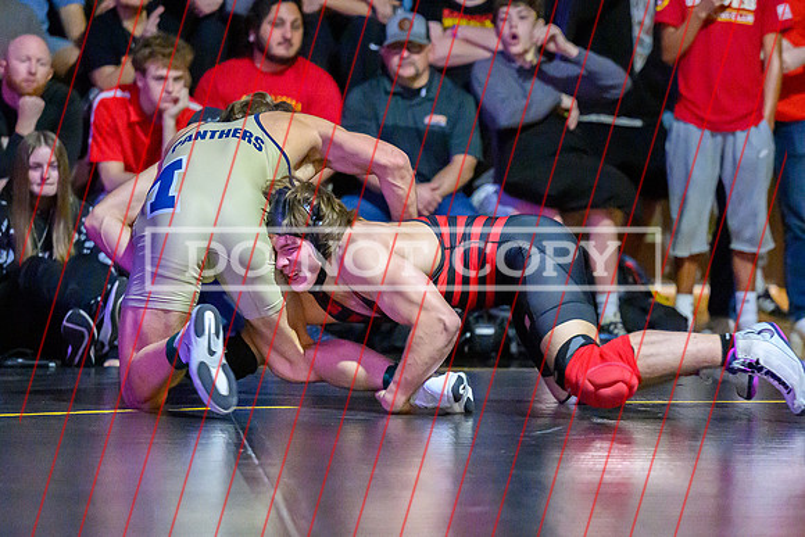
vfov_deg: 7.3
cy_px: 283
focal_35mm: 189
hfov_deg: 10.9
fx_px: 4228
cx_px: 432
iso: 12800
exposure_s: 1/500
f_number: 2.8
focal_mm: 125
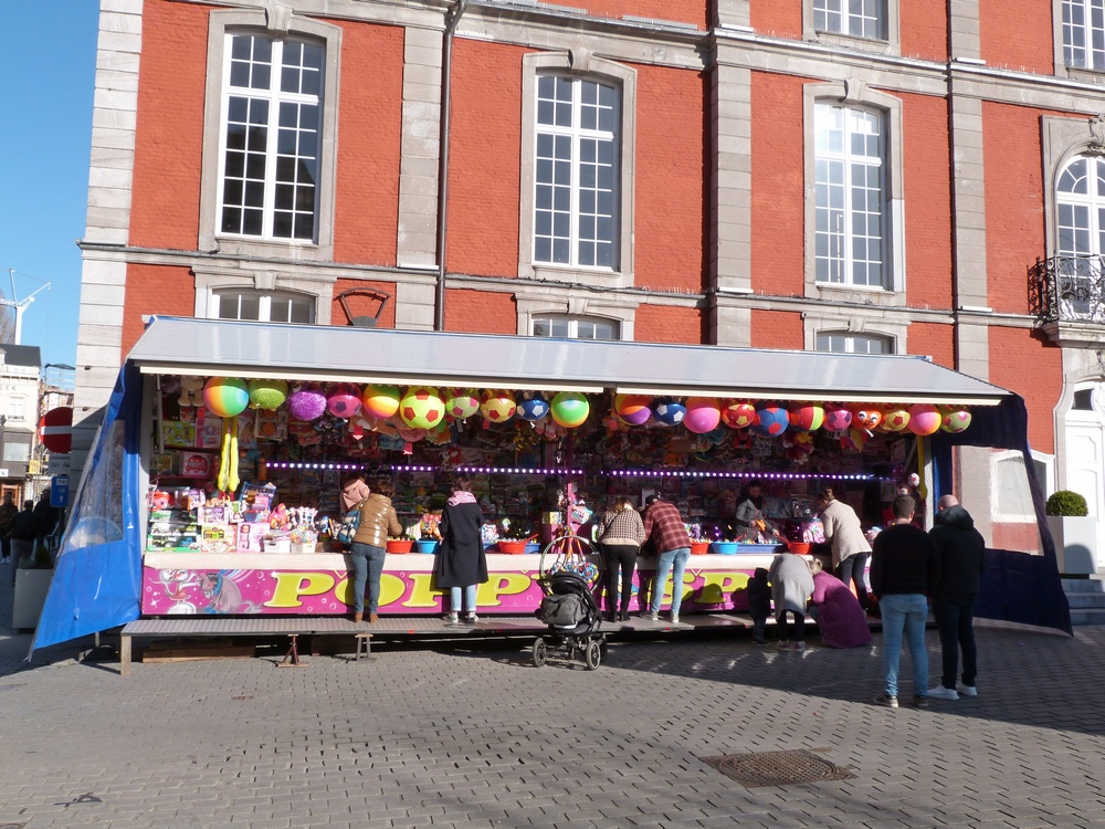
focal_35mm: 32
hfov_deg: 56.8
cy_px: 414
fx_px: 1021
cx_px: 552
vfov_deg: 44.2
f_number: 5.6
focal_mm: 5.6
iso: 100
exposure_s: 1/400
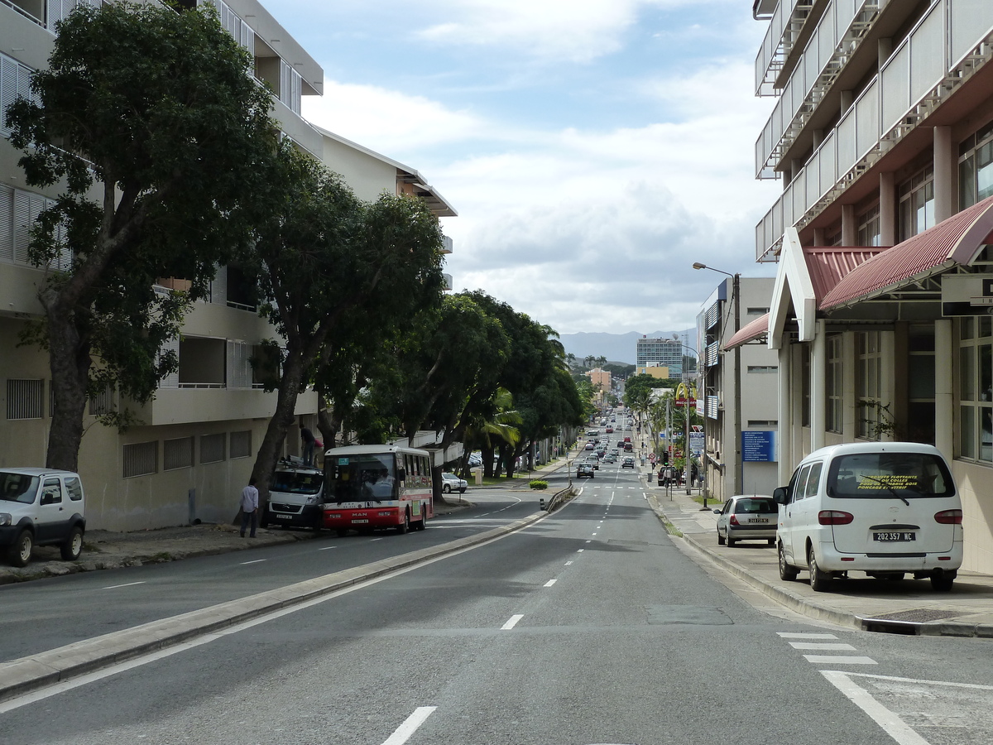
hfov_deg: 39.7
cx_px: 496
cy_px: 372
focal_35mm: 48
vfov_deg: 30.3
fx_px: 1377
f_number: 4.5
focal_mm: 7.9
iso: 125
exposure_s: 1/400
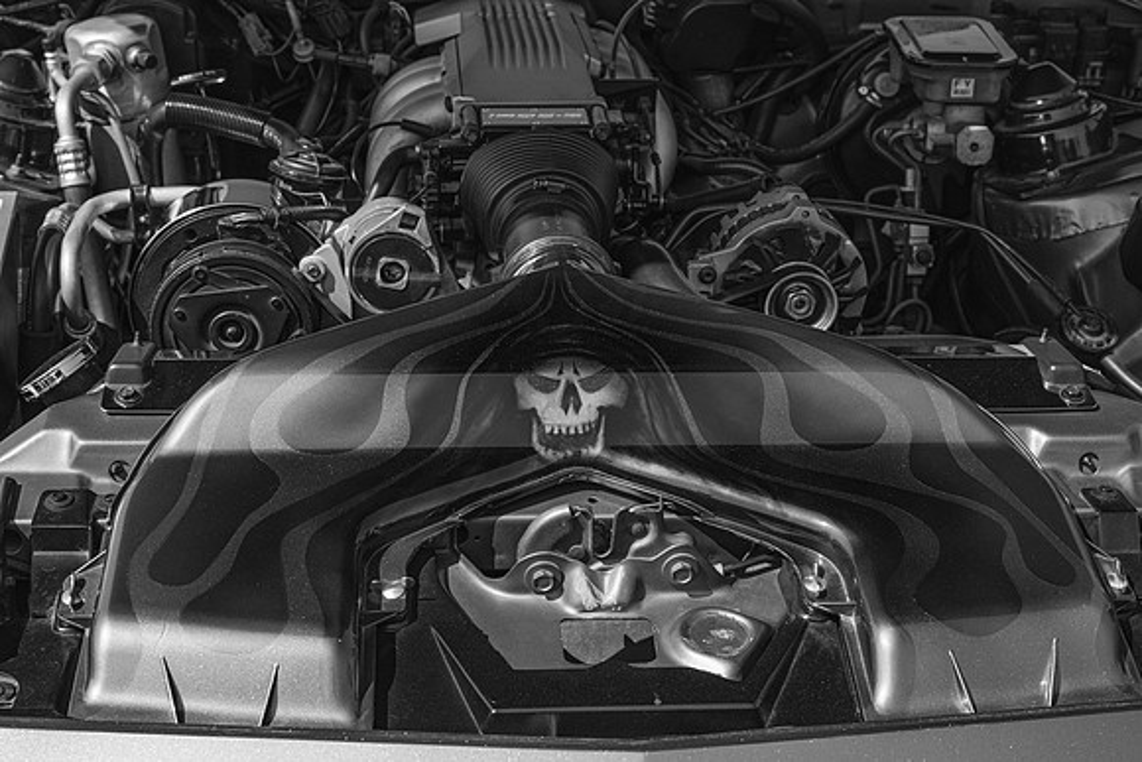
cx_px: 571
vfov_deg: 23.8
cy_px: 381
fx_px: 1809
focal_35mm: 57
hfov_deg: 35.0
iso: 160
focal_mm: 57
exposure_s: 1/200
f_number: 10
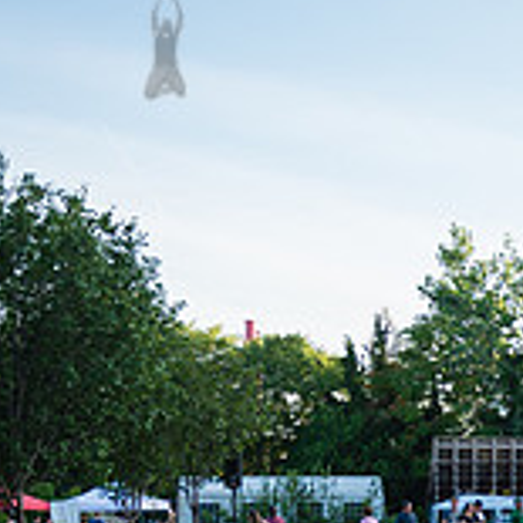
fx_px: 1573
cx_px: 817
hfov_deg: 16.9
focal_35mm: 92
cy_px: 528
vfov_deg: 18.4
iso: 500
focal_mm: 29
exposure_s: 1/1250
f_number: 3.5
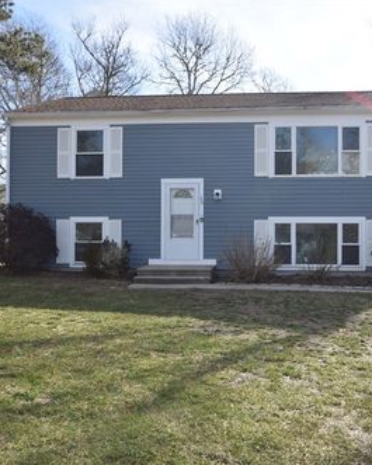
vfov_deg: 52.8
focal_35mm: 34
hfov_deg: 43.1
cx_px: 232
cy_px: 233
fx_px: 468
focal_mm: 16
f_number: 10
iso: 100
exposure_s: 1/200
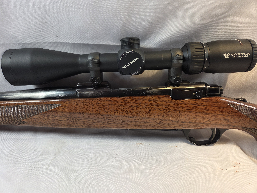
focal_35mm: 23
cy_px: 96
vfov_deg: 58.9
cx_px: 128
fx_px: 171
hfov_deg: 73.9
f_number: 1.8
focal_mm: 5.4
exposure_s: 1/120
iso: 25
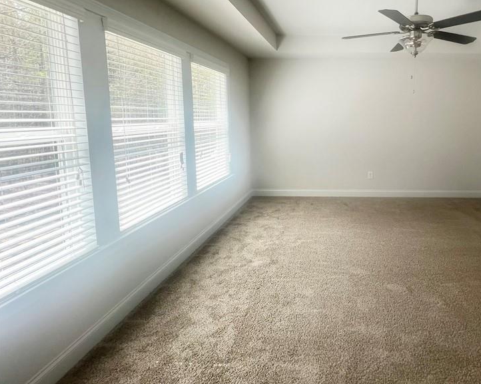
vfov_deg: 72.5
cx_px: 338
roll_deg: -0.3
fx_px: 256
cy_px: 143
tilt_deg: -6.4
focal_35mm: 18
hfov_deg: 82.0
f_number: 1.8
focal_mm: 1.57
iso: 32
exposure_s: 1/123
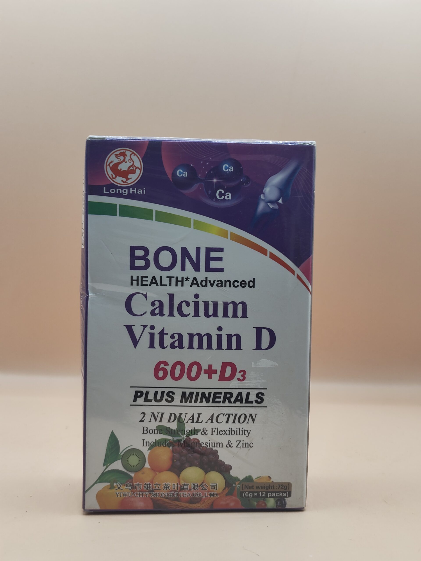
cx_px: 210
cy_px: 280
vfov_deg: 38.2
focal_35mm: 50
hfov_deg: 29.1
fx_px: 811
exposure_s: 1/100
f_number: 1.88
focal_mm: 5.56
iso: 139
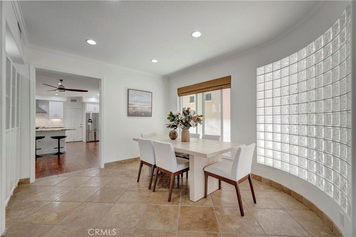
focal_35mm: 15
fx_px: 148
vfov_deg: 77.3
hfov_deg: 100.4
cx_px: 178
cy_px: 118
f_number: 5.6
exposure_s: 1/25
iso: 100
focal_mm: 10
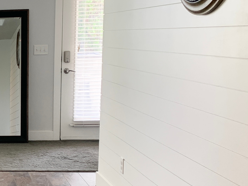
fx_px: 530
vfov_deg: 19.8
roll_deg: +1.2
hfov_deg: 22.9
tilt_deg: -11.5
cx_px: -89
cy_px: 126
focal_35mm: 74
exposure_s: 1/60
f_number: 1.8
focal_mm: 4.25
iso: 50
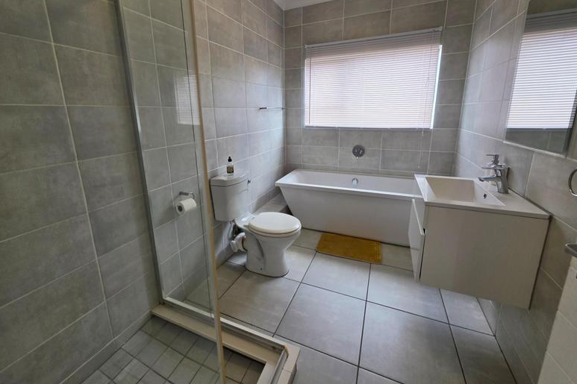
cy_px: 166
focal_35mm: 14
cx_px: 280
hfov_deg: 104.2
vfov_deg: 80.8
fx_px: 224
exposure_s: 1/100
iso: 80
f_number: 1.9
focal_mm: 2.2
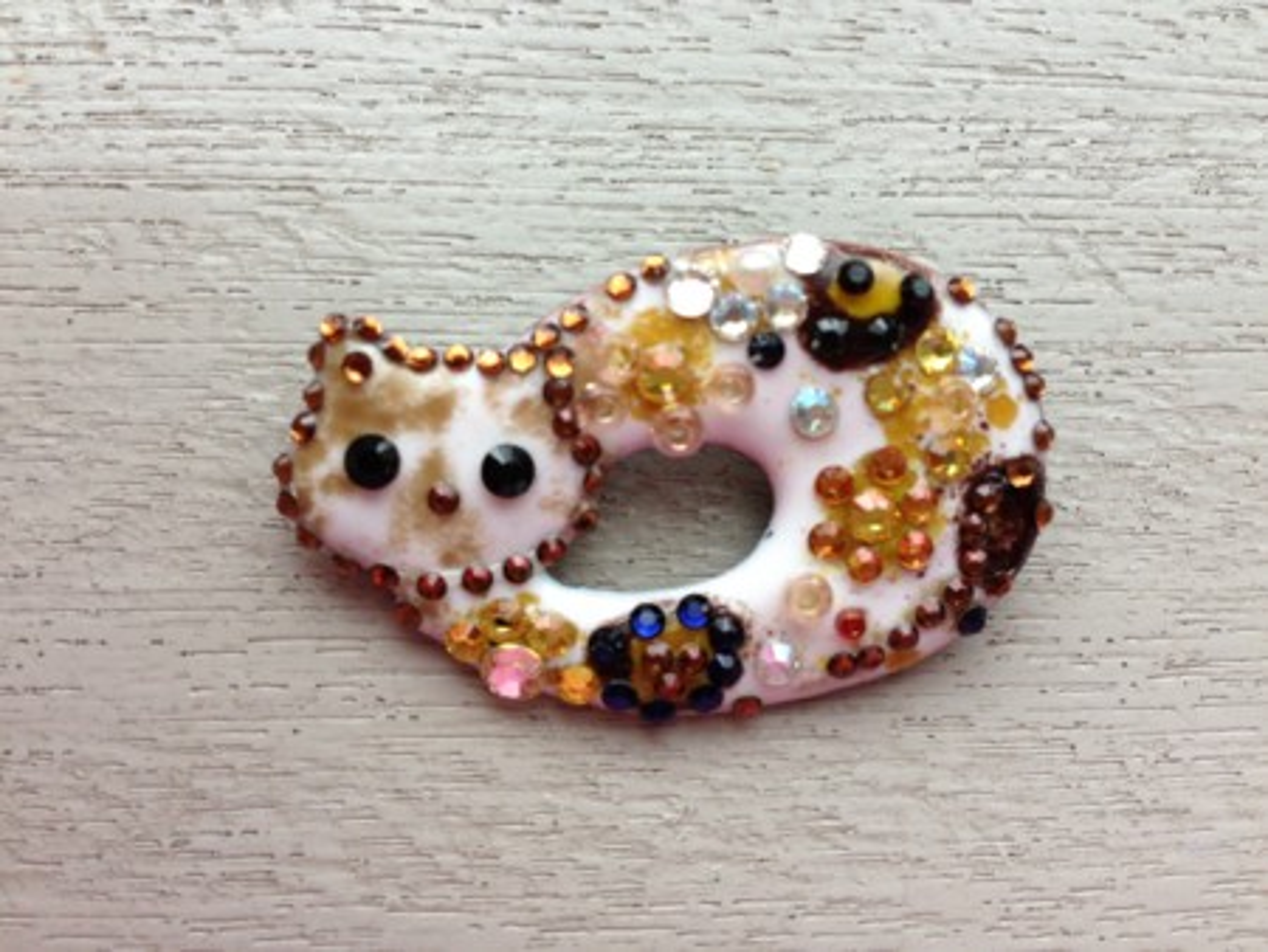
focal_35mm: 33
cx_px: 634
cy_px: 476
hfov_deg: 55.3
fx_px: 1209
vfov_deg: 43.0
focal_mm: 4.13
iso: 64
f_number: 2.4
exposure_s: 1/60
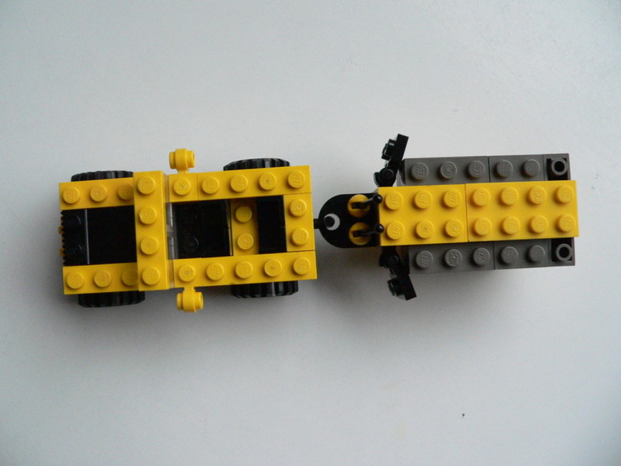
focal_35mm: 36
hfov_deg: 51.4
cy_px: 233
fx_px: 646
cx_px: 310
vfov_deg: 39.7
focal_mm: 6
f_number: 2.8
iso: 400
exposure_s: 1/60
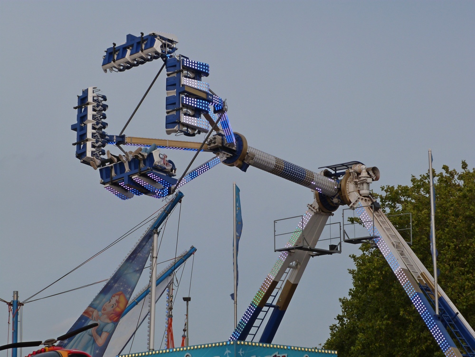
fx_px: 1702
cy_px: 178
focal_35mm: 124
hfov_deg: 15.9
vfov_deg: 12.0
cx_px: 238
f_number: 5.6
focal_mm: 22.3
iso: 100
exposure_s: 1/400
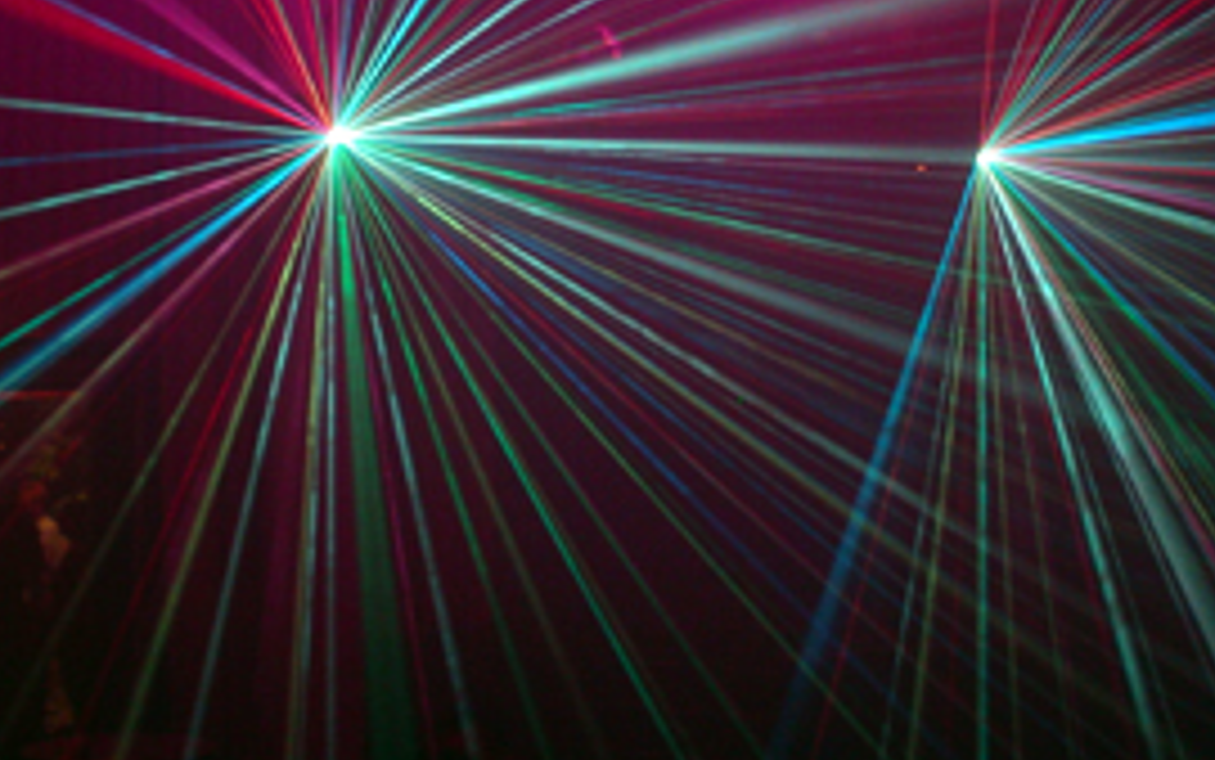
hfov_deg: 34.0
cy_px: 148
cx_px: 659
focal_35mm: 60
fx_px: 1988
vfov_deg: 21.4
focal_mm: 7.8
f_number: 2.8
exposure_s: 1/6
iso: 200
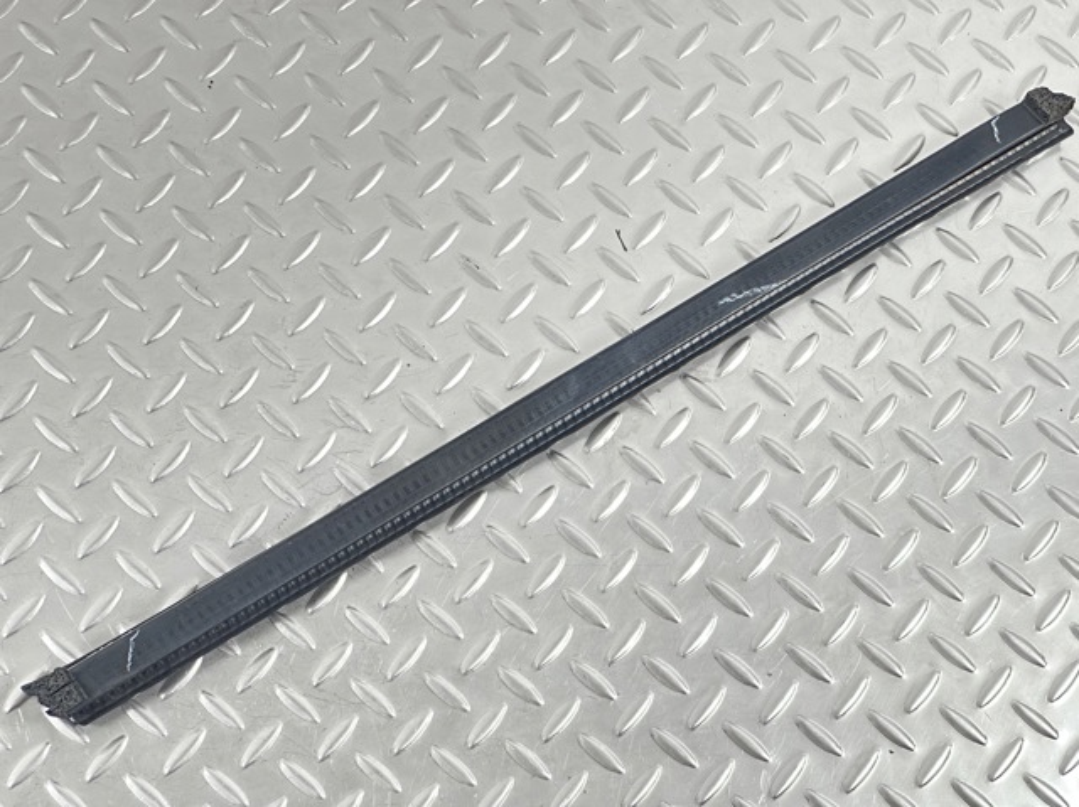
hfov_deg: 25.4
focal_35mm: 77
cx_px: 540
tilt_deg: -69.7
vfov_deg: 19.1
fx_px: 2398
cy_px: 404
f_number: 2.8
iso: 400
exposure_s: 1/50
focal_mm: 9
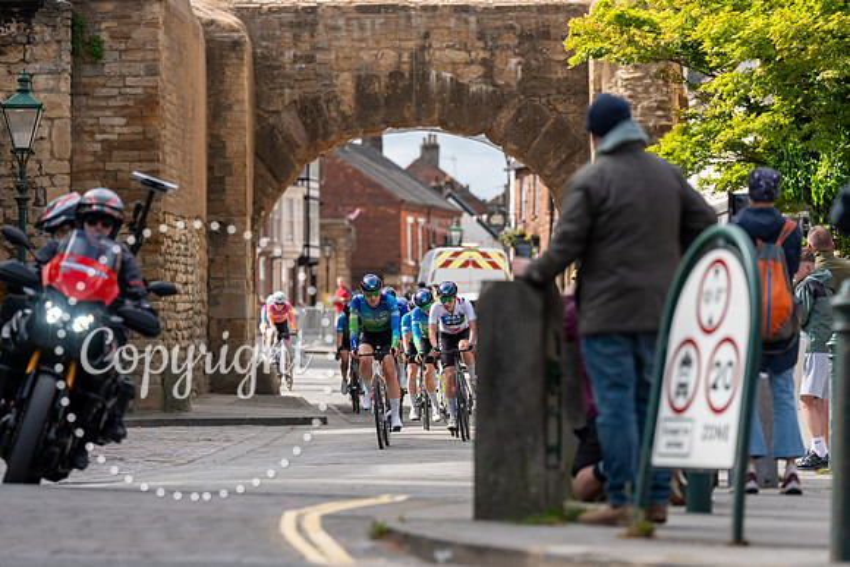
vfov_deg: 6.9
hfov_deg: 10.3
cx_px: 425
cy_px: 284
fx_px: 4723
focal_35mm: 200
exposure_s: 1/1000
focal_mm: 200
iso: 200
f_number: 4
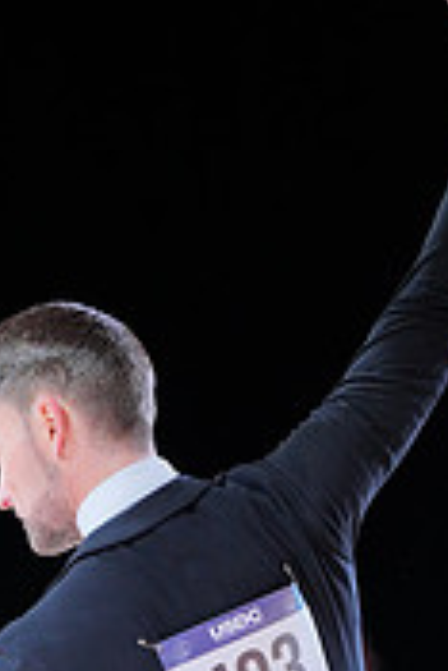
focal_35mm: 540
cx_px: 52
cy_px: 985
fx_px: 10059
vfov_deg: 3.8
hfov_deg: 2.6
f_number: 2.8
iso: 800
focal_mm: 163
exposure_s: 1/400
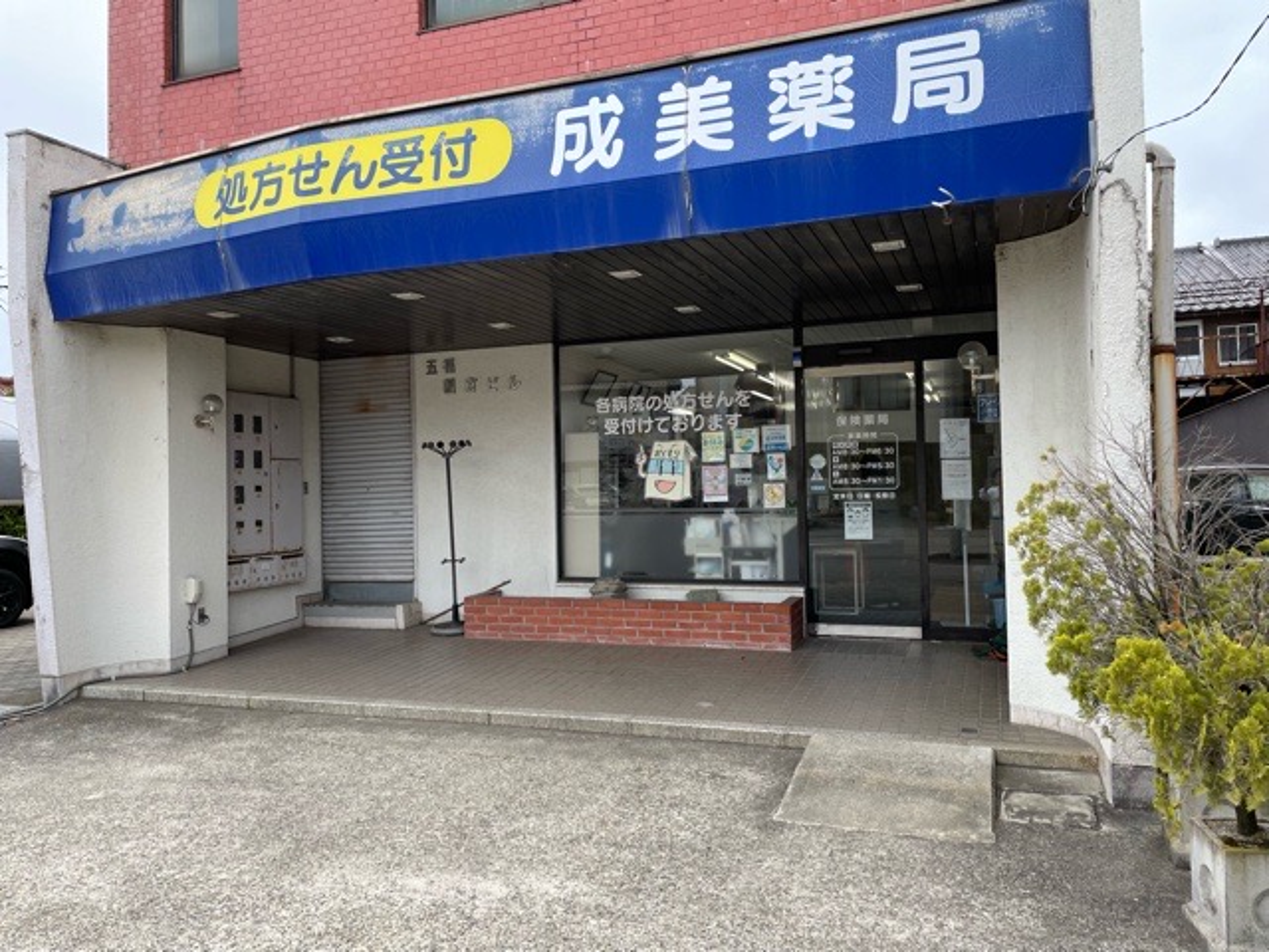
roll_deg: +1.9
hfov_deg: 67.3
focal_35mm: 26
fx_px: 953
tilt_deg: +2.3
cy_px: 476
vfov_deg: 53.1
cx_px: 634
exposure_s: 1/1208
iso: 32
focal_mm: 4.2
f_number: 1.6
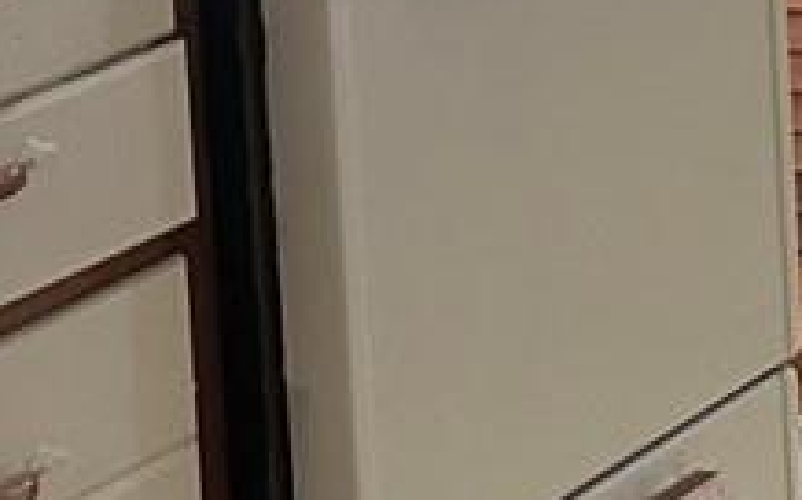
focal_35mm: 187
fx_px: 4085
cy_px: -724
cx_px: 2347
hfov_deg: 9.2
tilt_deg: -5.2
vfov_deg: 6.6
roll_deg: +0.2
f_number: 1.78
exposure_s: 1/120
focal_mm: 6.86
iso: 160
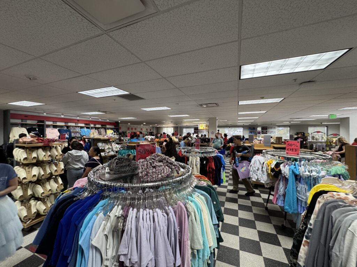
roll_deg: +0.2
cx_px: 178
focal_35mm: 14
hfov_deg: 102.1
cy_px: 134
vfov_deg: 85.7
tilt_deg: -0.1
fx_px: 144
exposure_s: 1/60
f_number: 2.2
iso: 200
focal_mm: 2.22
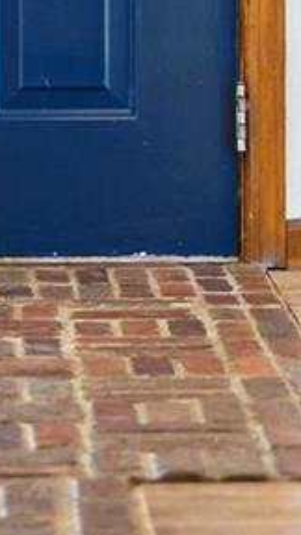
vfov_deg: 7.3
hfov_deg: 4.2
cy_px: -172
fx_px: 4129
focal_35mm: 291
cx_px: 69
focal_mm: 50
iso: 200
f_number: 1.8
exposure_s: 1/20
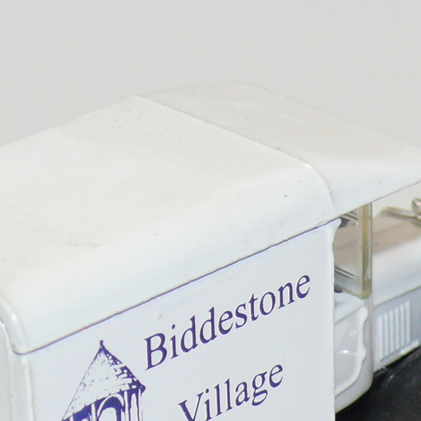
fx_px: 3151
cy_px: 384
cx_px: 176
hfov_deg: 7.6
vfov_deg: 7.6
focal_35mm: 229
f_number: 4
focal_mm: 12.9
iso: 100
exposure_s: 1/30
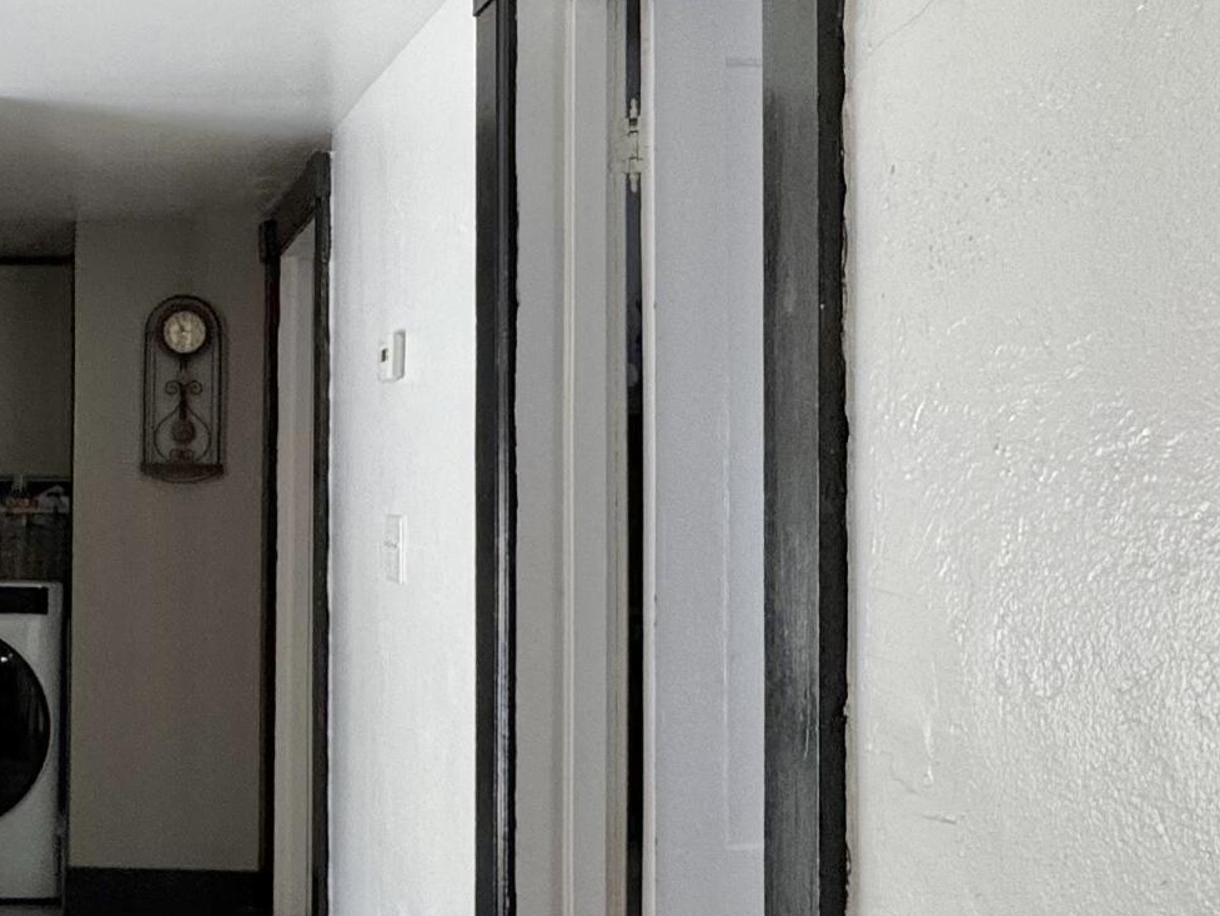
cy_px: 409
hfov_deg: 38.6
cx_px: -12
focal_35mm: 43
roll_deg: -0.7
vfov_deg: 33.6
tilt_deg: +1.4
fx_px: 1516
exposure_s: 1/120
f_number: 2.2
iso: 100
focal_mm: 2.22
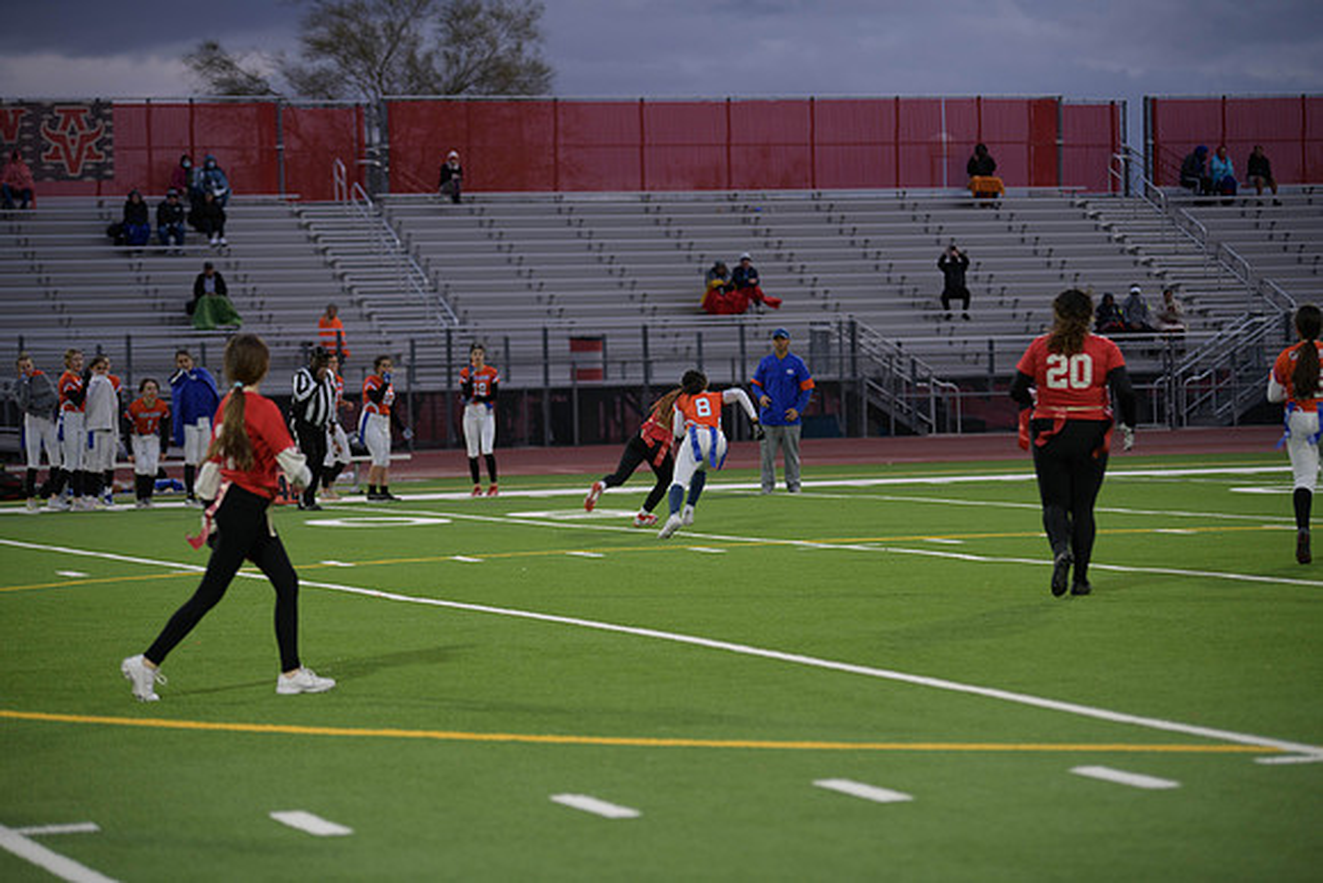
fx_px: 4484
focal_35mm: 122
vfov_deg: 11.2
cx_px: 662
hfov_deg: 16.8
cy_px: 442
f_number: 2.8
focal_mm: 122
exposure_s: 1/200
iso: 400
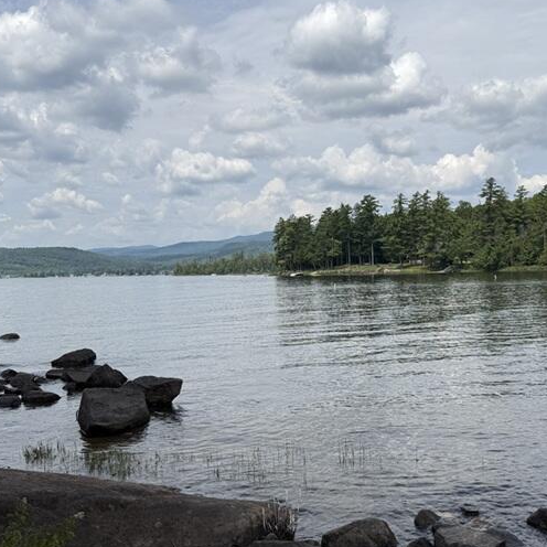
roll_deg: +0.6
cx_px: 295
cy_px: 312
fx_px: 697
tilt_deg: -2.7
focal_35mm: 39
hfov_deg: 42.8
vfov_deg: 42.7
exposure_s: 1/8130
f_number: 1.78
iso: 80
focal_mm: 6.76
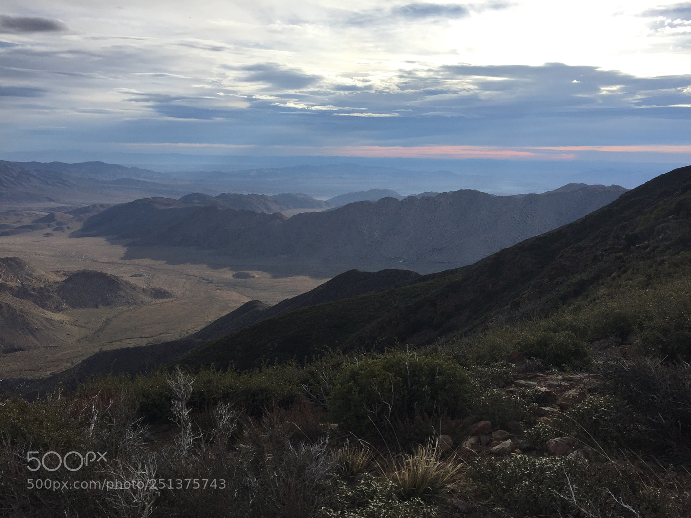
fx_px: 579
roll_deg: -0.5
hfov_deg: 61.7
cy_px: 259
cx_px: 346
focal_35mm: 29
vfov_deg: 48.2
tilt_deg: -11.5
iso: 32
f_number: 2.2
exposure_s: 1/2475
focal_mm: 4.15
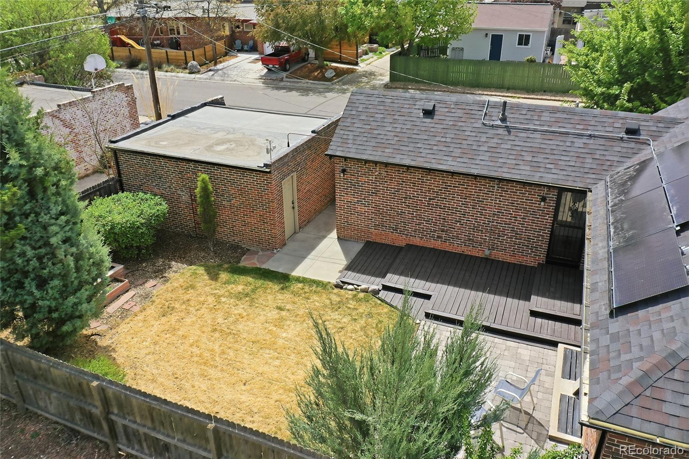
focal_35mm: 28
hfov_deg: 65.5
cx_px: 344
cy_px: 230
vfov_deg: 46.4
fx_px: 536
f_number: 5.6
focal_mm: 10.3
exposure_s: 1/400
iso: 100
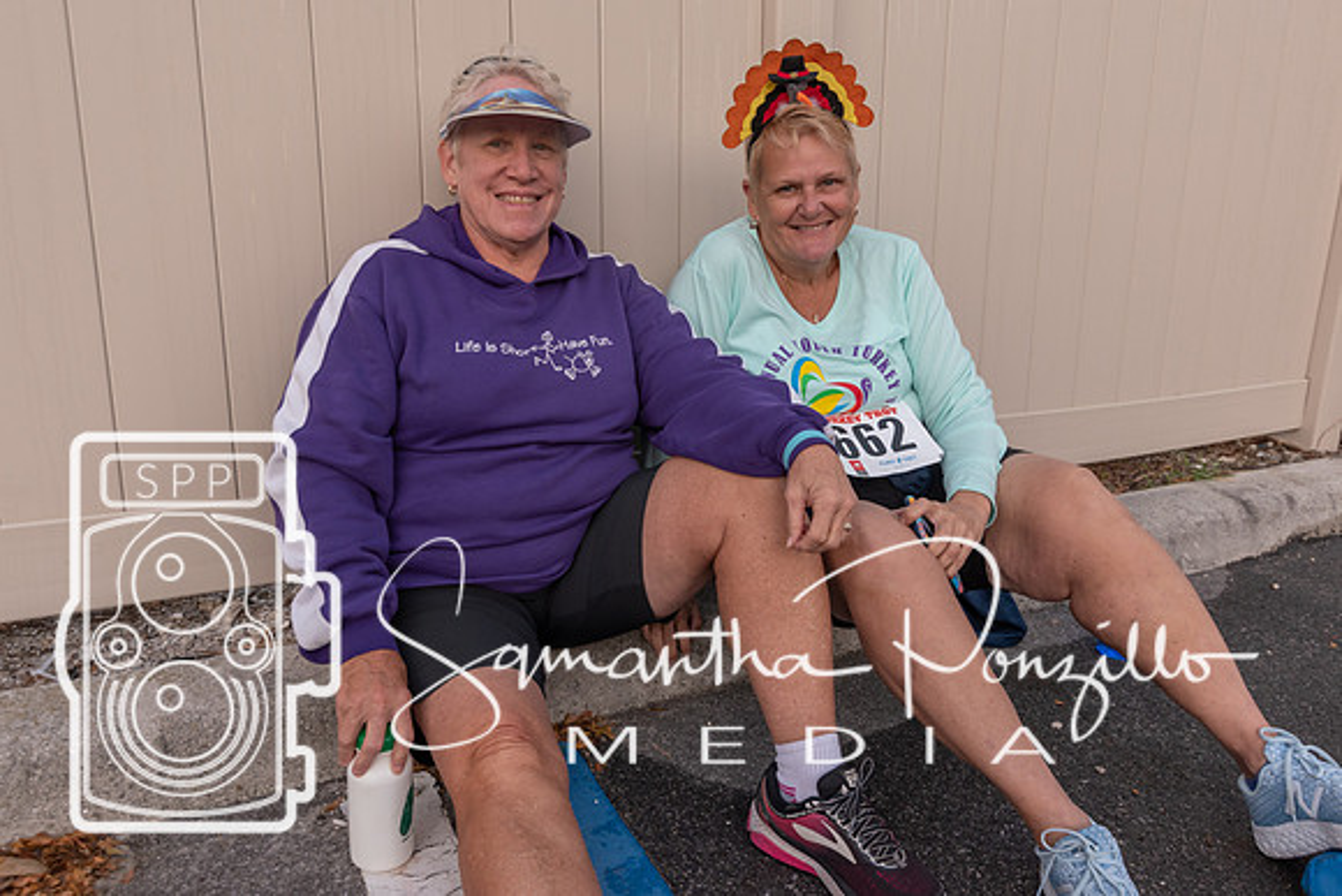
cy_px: 448
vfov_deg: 48.1
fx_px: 1003
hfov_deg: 67.6
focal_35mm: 27
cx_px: 671
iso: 400
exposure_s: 1/125
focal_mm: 17
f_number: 5.6
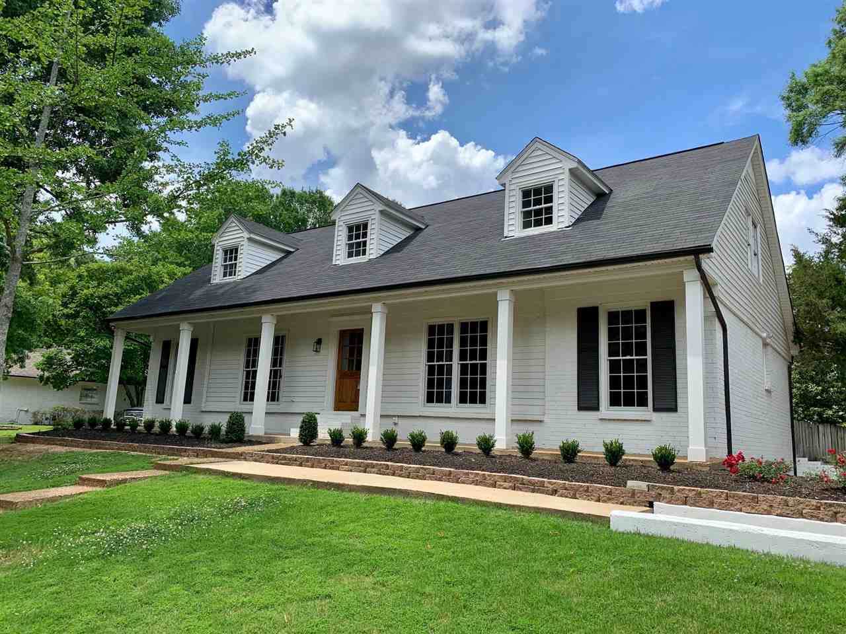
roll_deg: -3.2
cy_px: 317
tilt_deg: +12.1
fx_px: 635
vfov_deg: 53.1
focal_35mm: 26
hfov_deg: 67.3
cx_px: 423
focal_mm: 4.25
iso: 25
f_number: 1.8
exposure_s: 1/1536
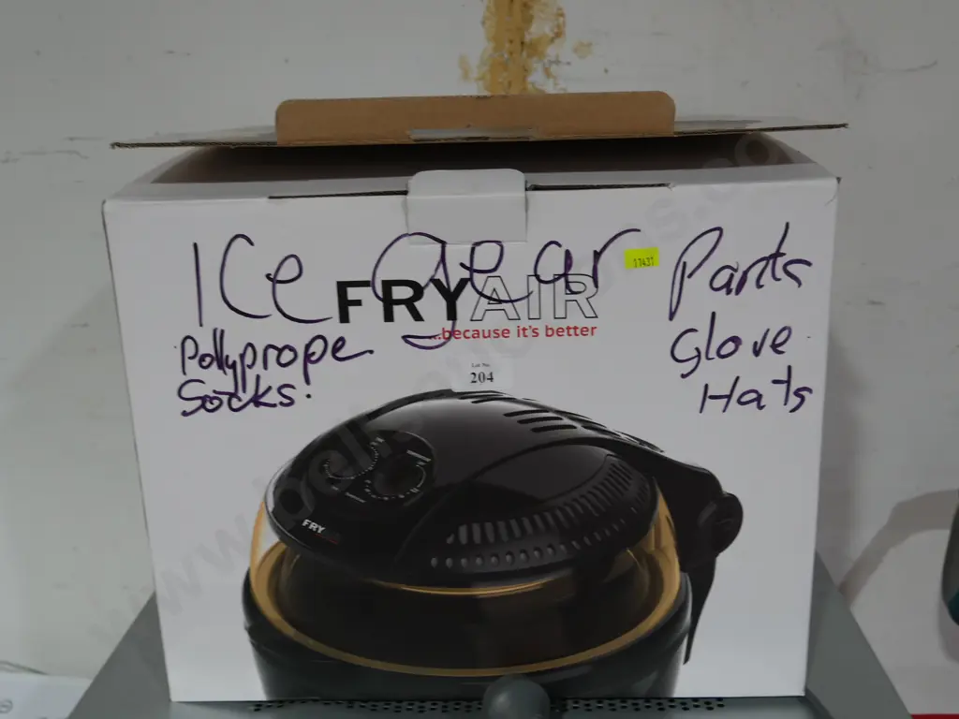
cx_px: 480
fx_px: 1053
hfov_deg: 49.0
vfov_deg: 37.7
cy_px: 360
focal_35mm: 38
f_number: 4.1
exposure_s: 1/60
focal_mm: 19
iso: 400
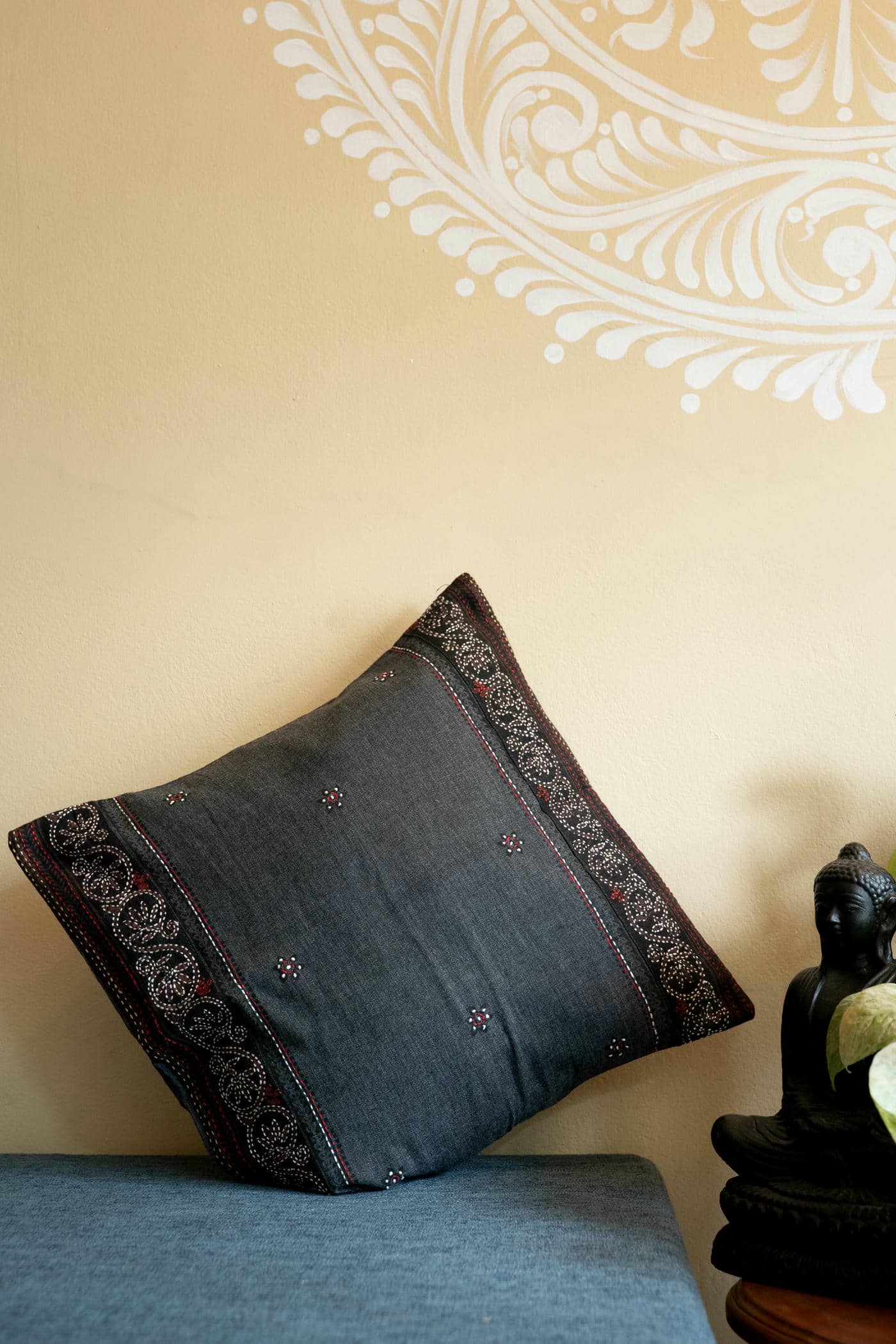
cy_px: 672
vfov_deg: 50.1
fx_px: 1437
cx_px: 448
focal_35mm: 38
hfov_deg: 34.6
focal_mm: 38.5
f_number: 5
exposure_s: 1/30
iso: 1000
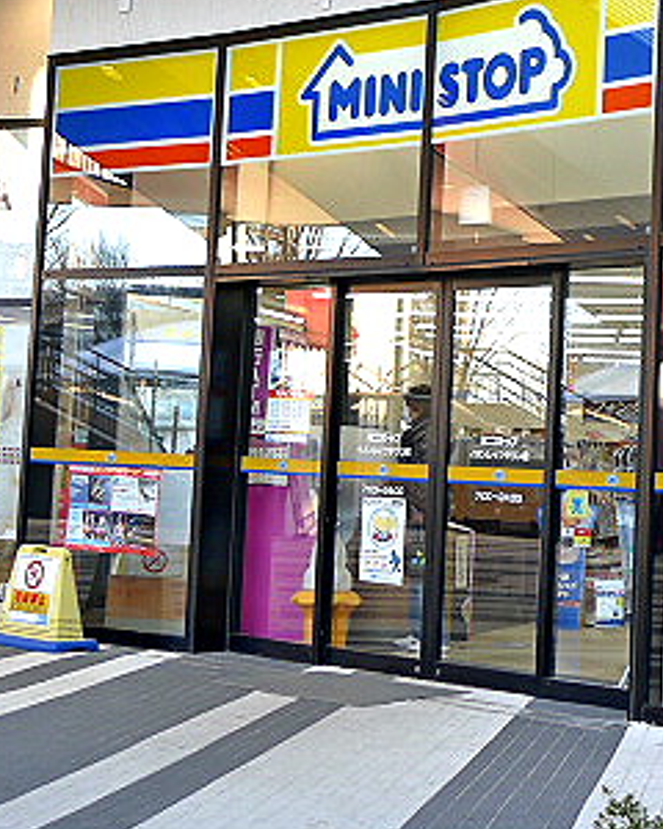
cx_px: 536
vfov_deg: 25.6
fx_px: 1815
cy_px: 298
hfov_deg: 20.5
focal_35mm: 74
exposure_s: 1/80
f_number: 2.4
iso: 80
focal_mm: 7.9
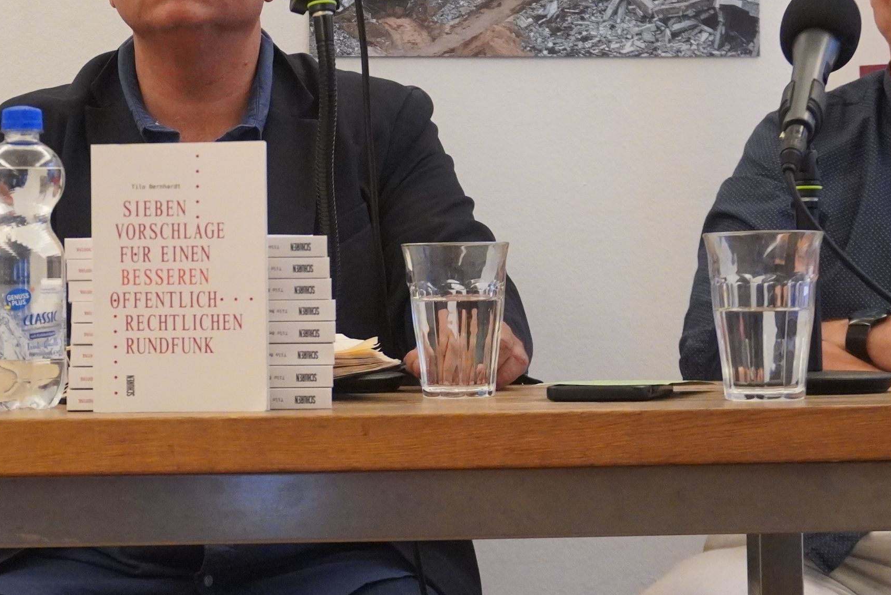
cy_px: 220
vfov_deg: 12.7
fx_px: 2680
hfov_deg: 18.7
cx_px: 174
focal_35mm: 108
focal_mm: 29
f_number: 4.5
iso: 3200
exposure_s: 1/160
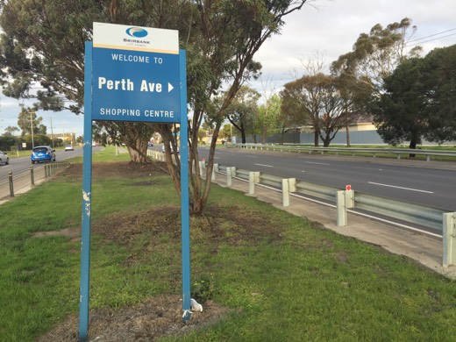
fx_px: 382
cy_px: 171
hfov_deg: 61.7
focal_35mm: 29
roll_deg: +2.8
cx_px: 228
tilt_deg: -4.6
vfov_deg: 48.2
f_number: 2.2
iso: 32
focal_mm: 4.15
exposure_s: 1/205
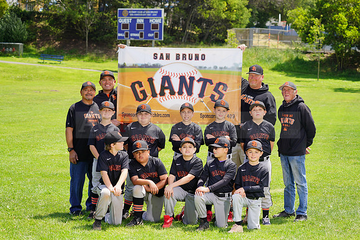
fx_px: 1000
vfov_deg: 13.7
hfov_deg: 20.4
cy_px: 120
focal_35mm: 100
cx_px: 180
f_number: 6.3
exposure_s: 1/250
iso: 100
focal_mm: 100
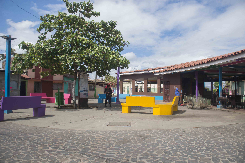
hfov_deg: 73.7
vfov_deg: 53.2
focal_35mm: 24
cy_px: 82
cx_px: 122
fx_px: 163
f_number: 6.3
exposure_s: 1/800
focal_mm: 24
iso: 400
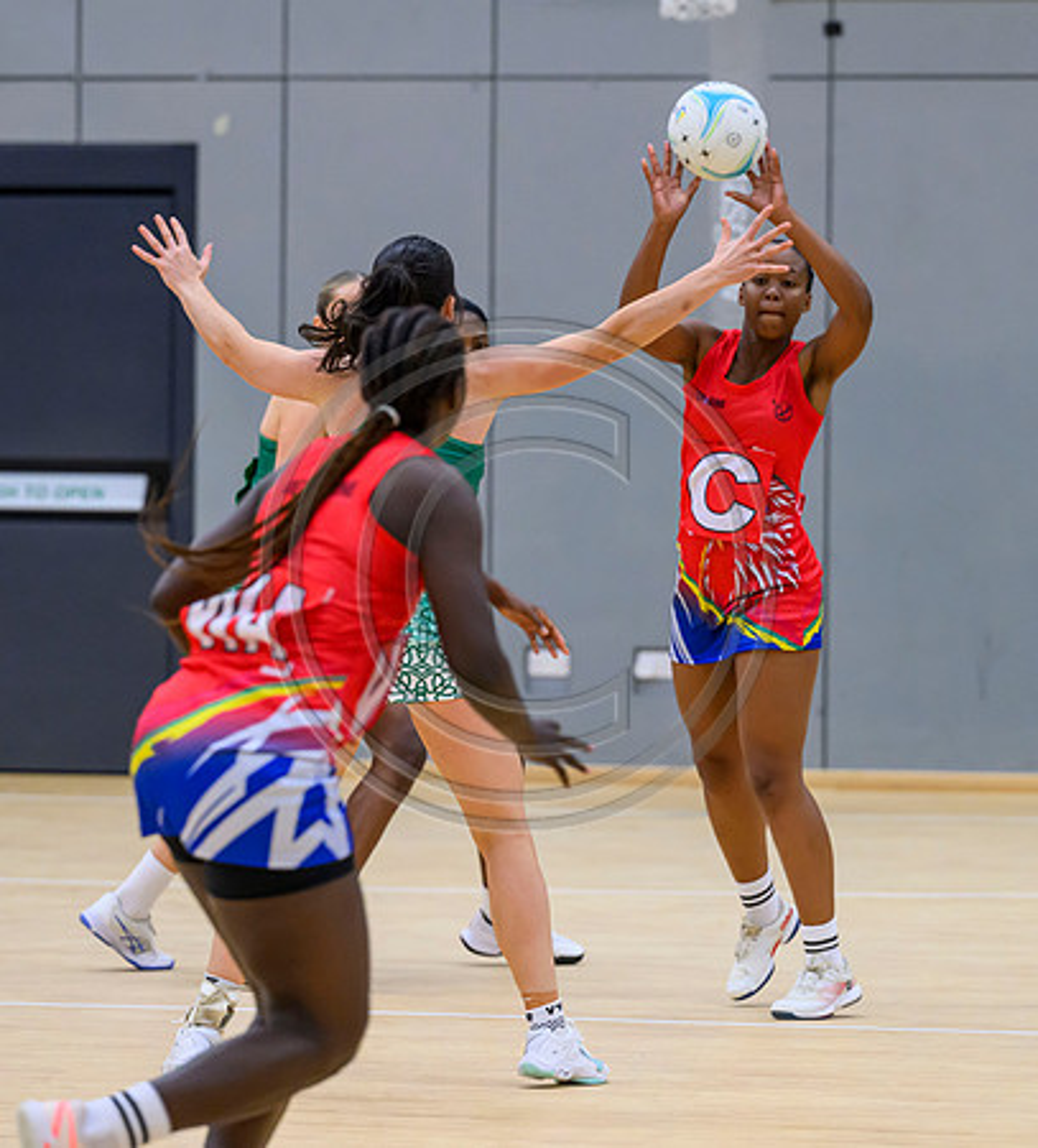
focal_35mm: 285
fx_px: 10204
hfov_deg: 5.8
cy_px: 548
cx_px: 612
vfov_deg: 6.4
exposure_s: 1/800
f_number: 4
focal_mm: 200
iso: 4000
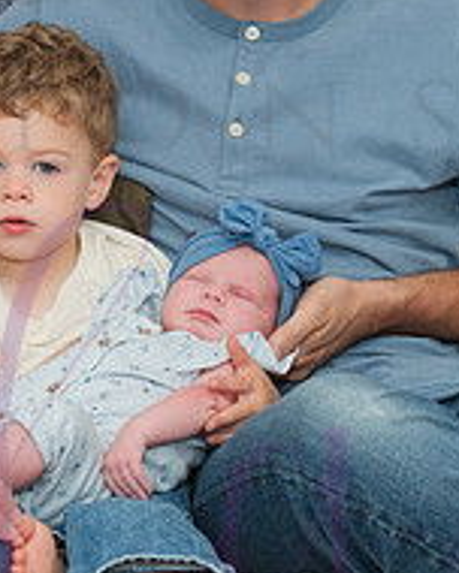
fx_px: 2089
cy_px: 264
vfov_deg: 15.6
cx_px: -97
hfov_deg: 12.2
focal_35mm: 123
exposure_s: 1/320
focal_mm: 43
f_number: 4
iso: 800
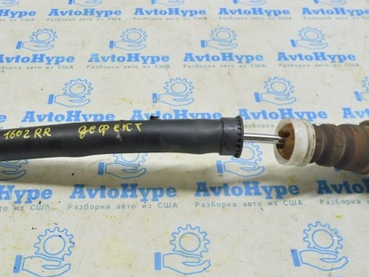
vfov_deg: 35.9
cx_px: 158
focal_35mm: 40
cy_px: 130
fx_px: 426
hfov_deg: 46.7
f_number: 5.6
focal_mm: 18
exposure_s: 1/20
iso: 400
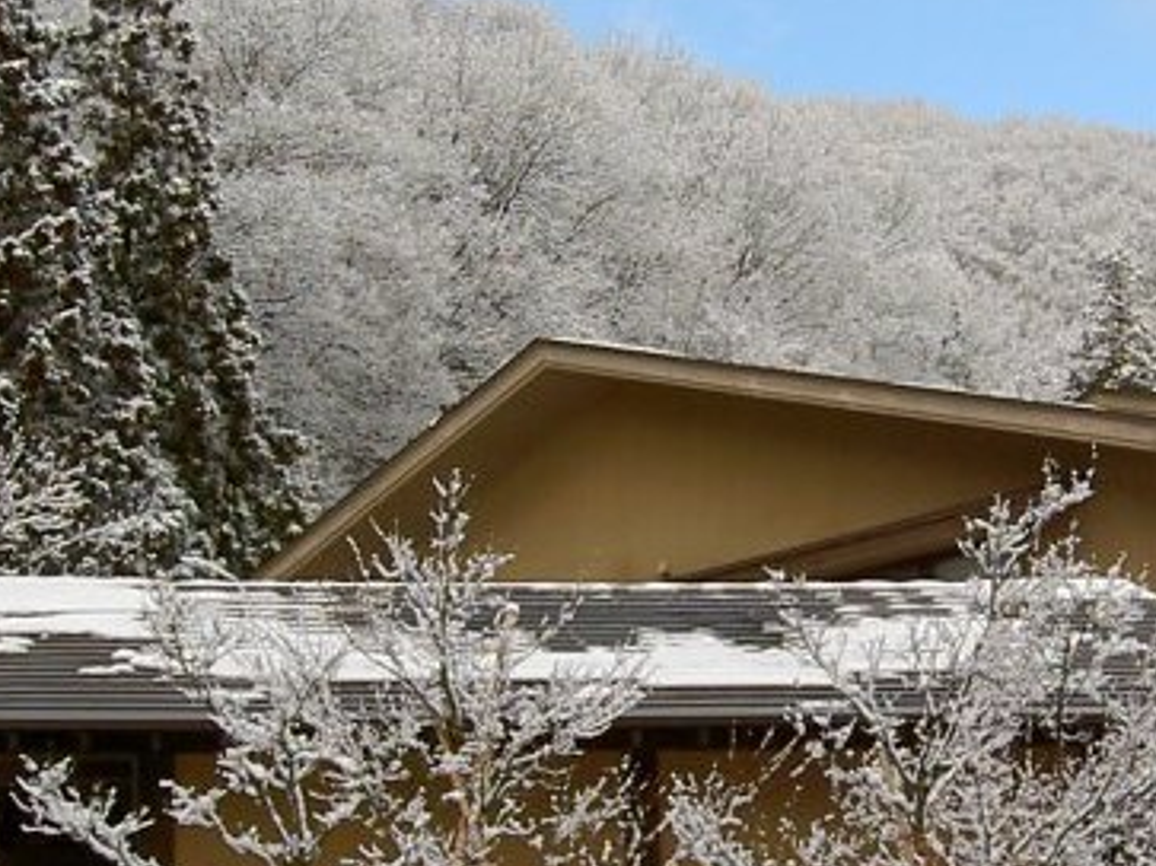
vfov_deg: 16.2
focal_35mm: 91
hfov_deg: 21.2
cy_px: 629
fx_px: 3038
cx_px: 997
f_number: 4.7
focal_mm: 5.6
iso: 50
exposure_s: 1/250
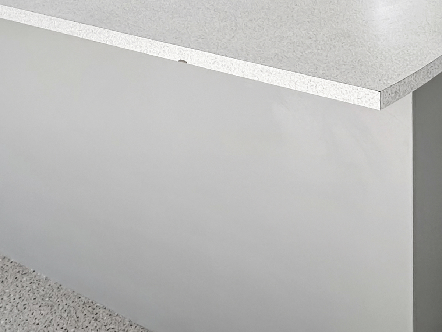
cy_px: -181
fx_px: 600
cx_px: 387
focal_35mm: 47
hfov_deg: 38.1
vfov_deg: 23.7
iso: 40
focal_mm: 2.22
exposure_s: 1/145
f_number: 2.2
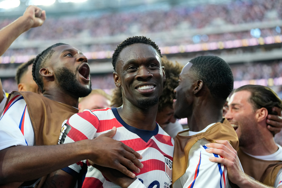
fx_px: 548
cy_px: 94
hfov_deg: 28.9
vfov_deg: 19.4
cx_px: 141
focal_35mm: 70
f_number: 2.8
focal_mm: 70
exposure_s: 1/1000
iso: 1250
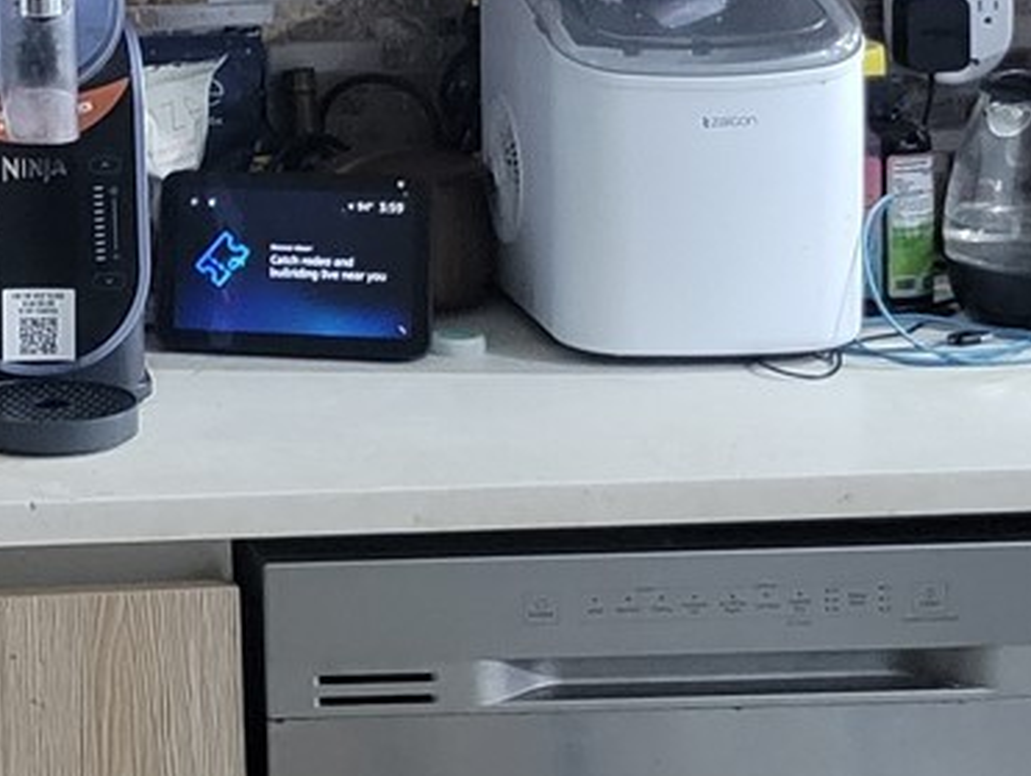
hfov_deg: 16.2
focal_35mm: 112
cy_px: -139
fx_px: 3339
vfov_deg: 12.9
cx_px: -464
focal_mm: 5.4
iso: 800
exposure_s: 1/24
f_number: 1.8
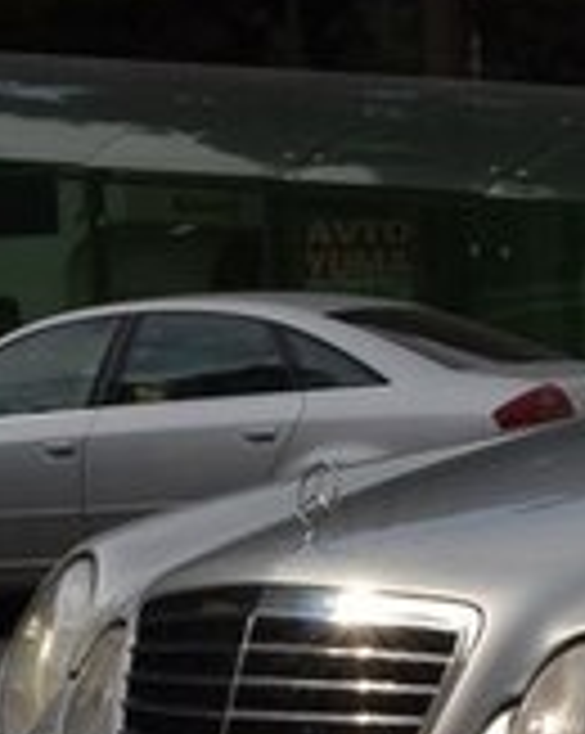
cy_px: 489
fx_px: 3708
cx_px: 1328
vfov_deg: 11.3
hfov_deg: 8.4
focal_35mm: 171
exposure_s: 1/200
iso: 100
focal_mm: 30
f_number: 11
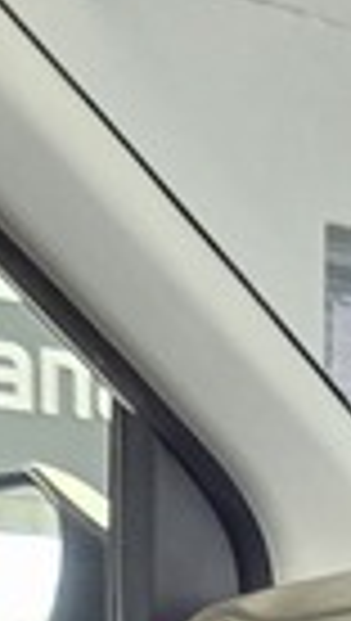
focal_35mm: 105
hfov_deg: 11.6
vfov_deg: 17.0
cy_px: 1098
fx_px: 1731
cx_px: 212
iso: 400
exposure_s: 1/50
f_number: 2.2
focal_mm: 2.2
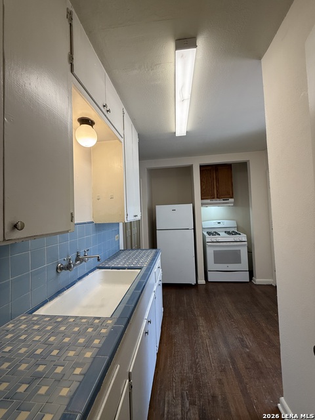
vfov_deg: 102.1
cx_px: 158
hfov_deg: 85.7
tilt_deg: +1.0
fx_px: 170
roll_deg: +2.0
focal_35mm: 14
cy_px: 210
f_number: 2.2
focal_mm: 2.22
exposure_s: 1/120
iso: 125
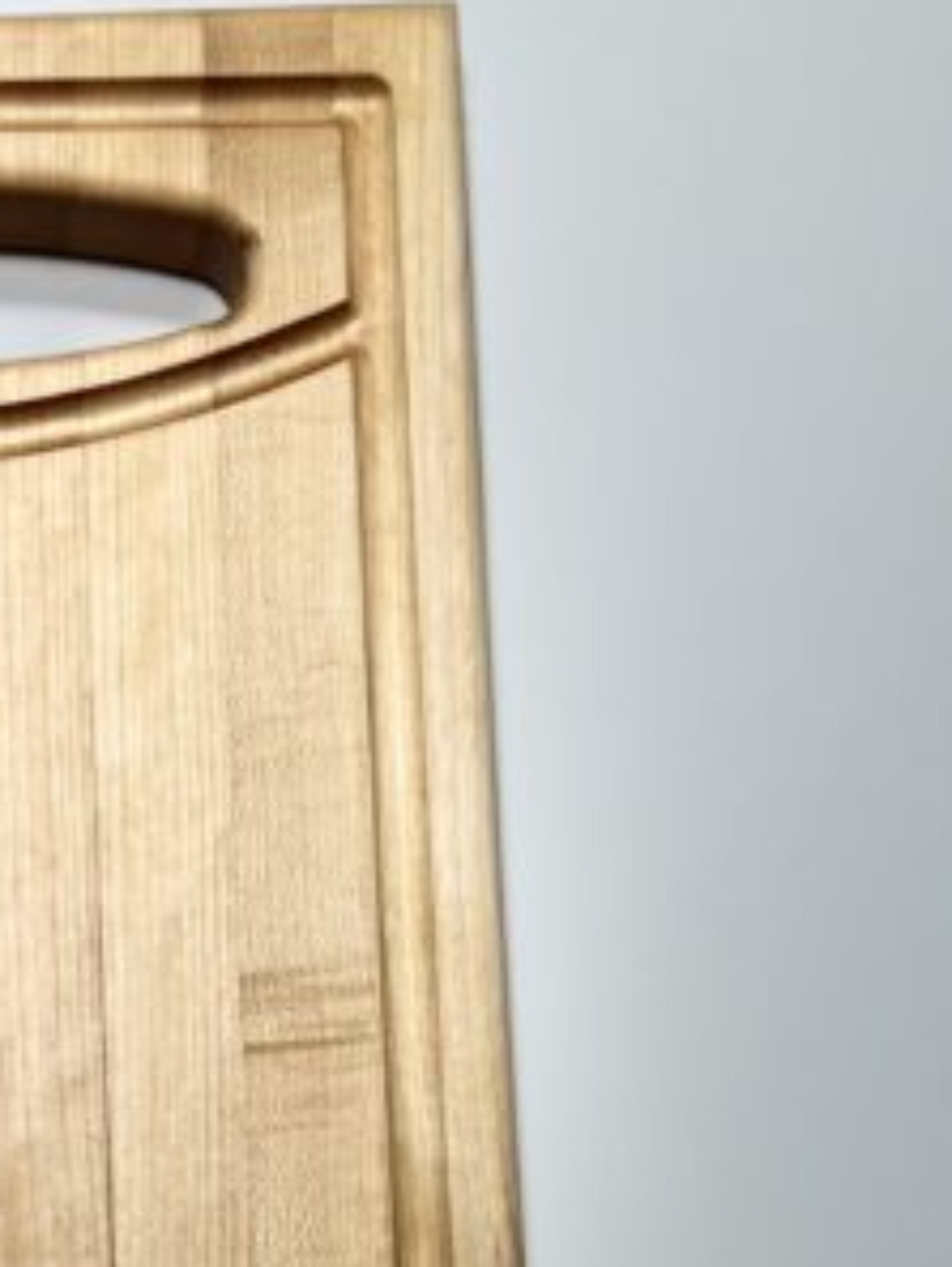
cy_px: 1007
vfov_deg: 27.2
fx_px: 2565
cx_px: -102
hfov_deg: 20.1
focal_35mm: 70
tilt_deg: -80.1
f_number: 1.6
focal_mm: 5.1
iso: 50
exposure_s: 1/120
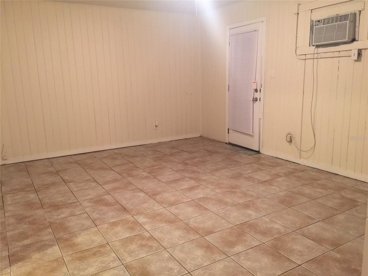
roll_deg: +1.4
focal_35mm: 29
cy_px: 138
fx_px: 308
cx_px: 184
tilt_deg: -11.8
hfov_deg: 61.7
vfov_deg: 48.2
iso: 100
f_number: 2.2
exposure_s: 1/10
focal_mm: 4.15
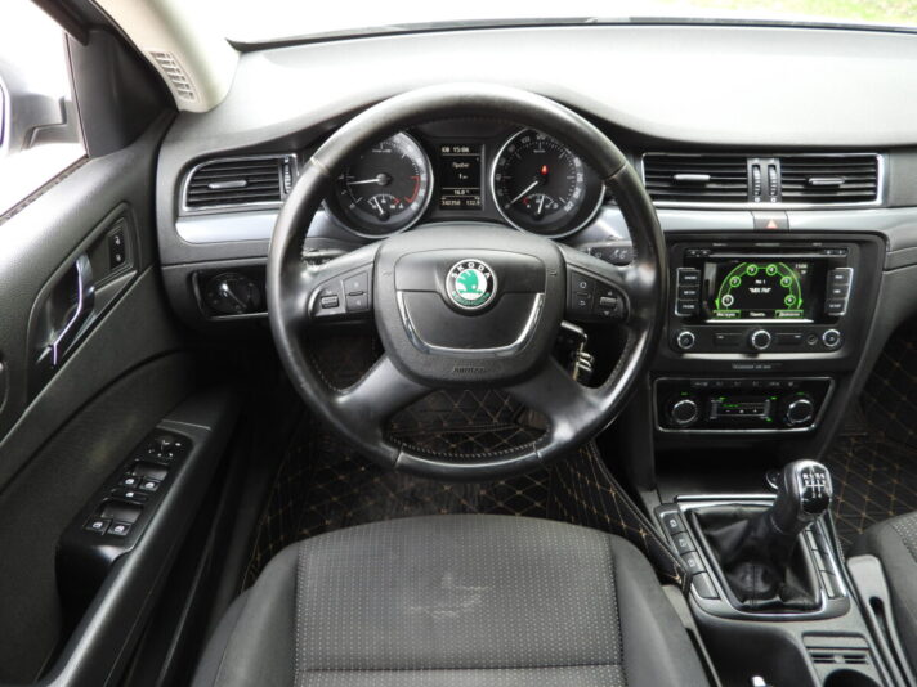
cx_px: 458
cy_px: 344
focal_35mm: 24
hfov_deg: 71.6
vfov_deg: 56.8
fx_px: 636
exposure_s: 1/30
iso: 100
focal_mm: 4.3
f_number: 2.8
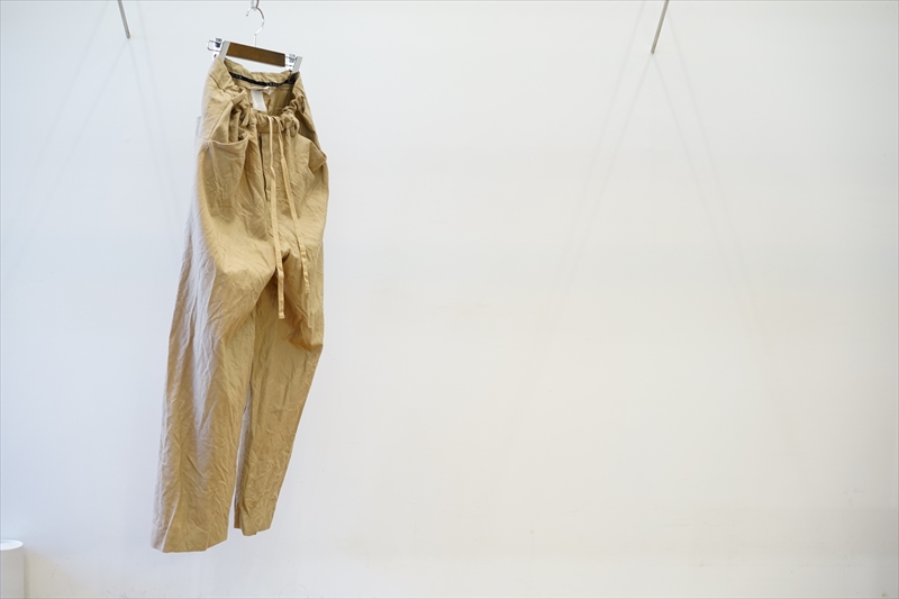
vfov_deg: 24.6
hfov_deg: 36.3
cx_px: 450
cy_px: 300
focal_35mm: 55
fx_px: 1373
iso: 640
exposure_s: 1/60
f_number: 4
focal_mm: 55
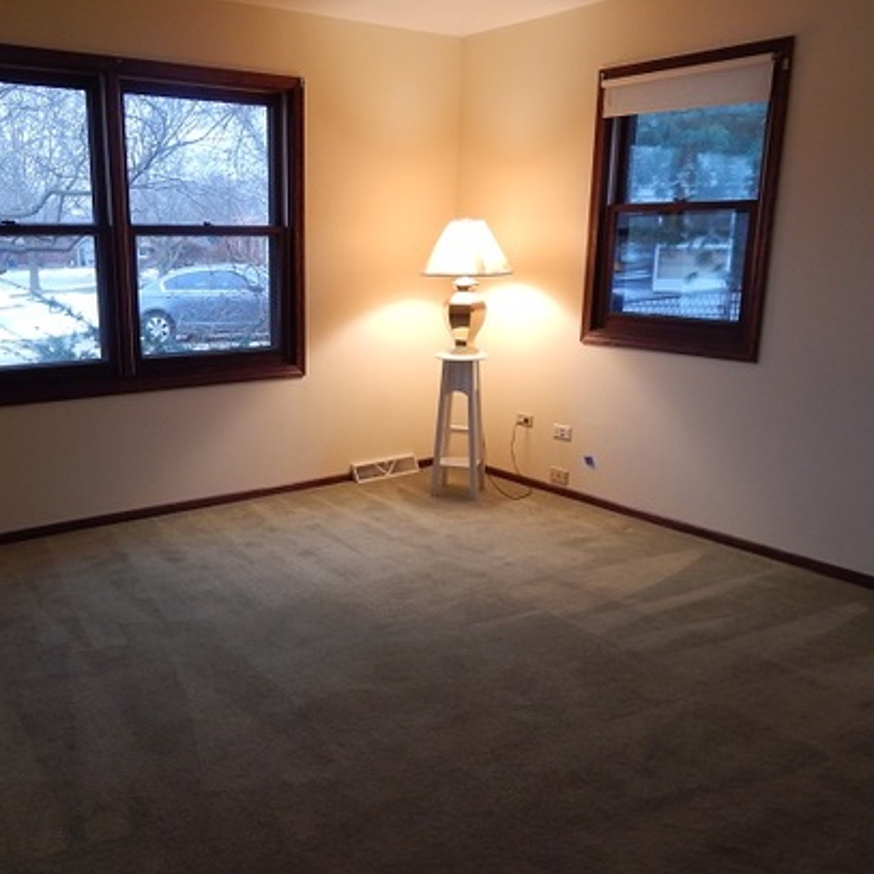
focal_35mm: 32
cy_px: 462
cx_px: 314
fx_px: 914
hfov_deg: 50.4
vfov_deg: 51.1
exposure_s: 1/30
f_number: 3
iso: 140
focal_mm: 4
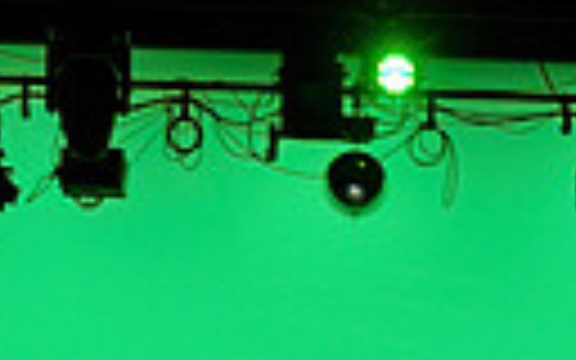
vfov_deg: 7.1
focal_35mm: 174
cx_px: 501
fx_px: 2731
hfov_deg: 12.0
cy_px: 821
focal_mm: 30.5
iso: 1600
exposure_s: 1/270
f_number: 2.8
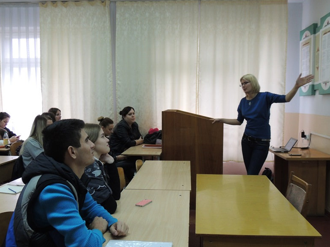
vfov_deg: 41.8
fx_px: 324
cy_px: 124
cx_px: 168
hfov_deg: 54.0
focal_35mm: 34
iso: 280
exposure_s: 1/50
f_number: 3.2
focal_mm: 5.8
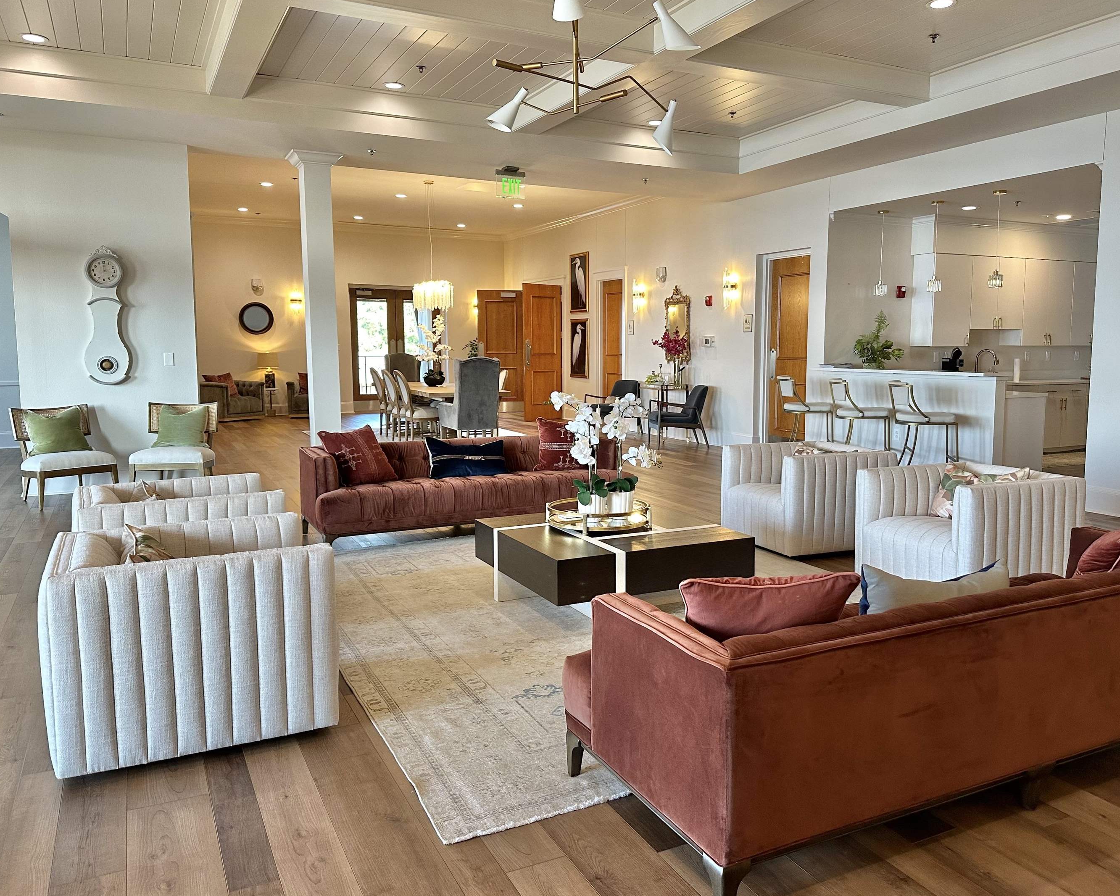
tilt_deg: -4.7
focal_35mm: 27
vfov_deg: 53.2
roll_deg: +0.5
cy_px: 433
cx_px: 609
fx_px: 895
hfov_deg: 64.0
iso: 200
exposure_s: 1/120
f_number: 1.78
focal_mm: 6.86
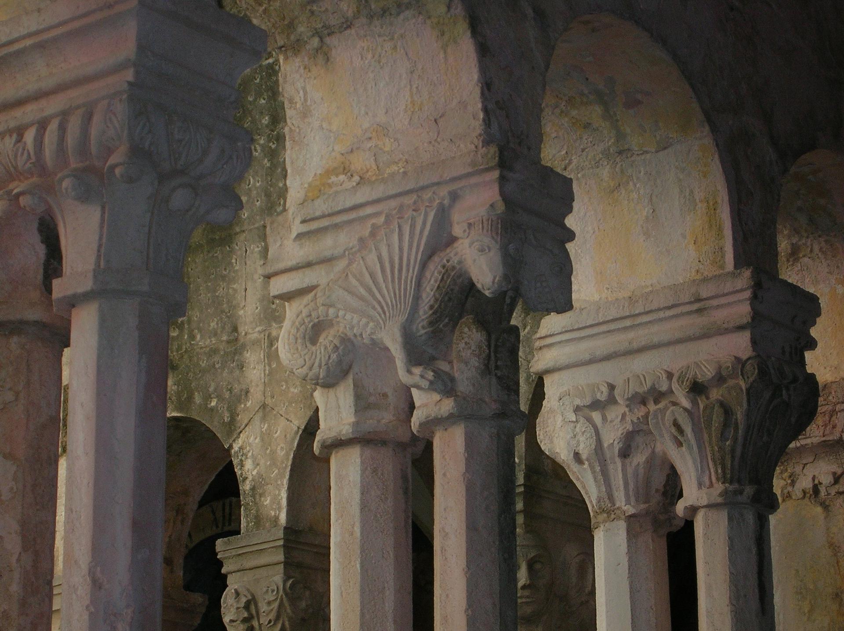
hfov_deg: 19.3
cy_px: 316
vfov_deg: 14.5
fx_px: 2484
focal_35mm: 102
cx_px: 422
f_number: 4.9
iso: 73
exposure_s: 1/60.1
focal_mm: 17.1
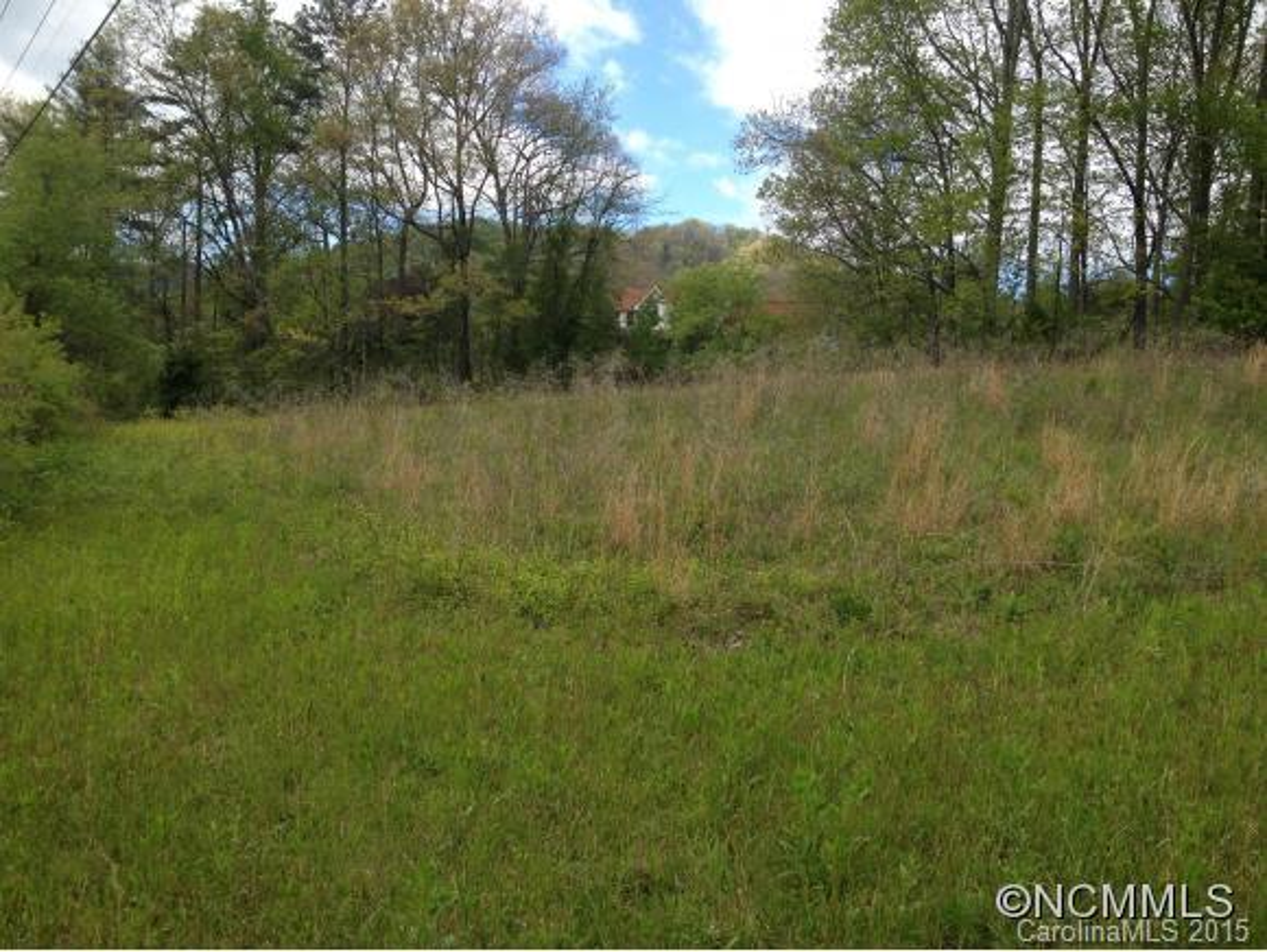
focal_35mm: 35
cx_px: 634
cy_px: 476
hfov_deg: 52.6
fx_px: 1282
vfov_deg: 40.8
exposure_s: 1/876
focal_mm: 4.28
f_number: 2.4
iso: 50
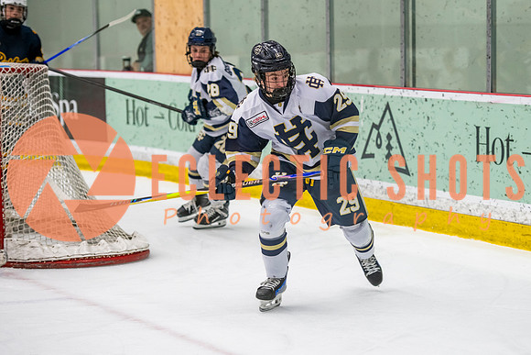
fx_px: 2037
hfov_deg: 14.8
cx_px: 322
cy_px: 175
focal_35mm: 138
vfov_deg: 9.9
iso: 2000
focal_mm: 110
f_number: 3.2
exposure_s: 1/640
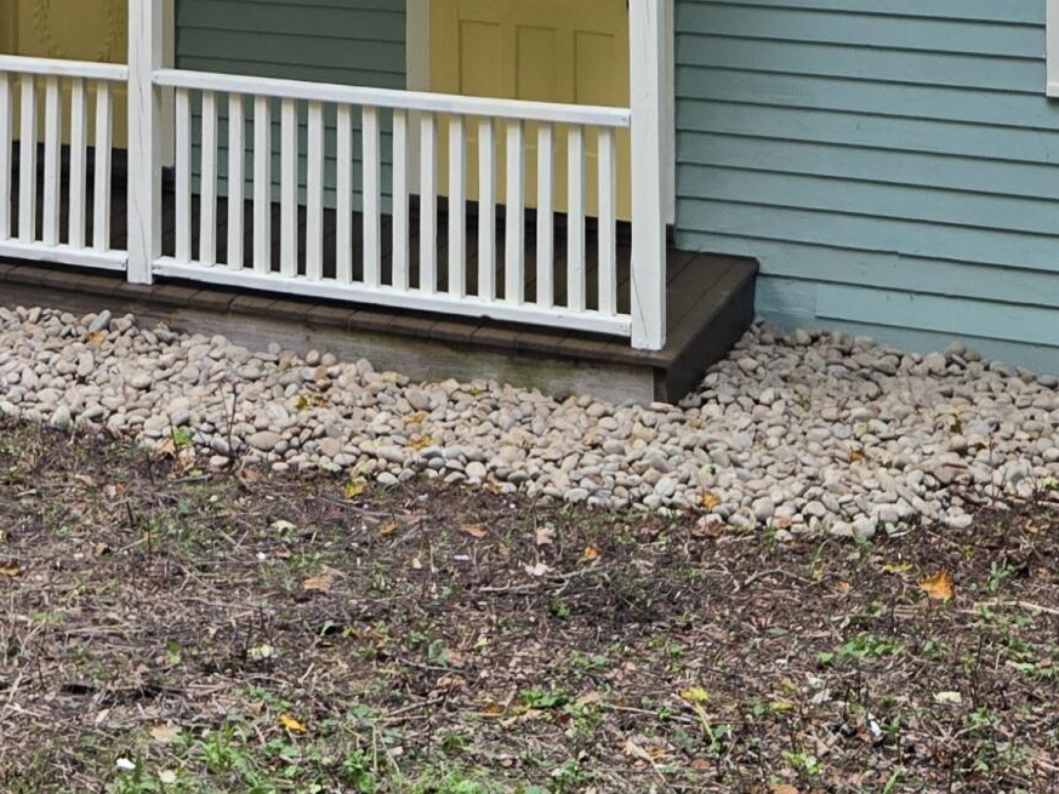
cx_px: 203
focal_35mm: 79
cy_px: -421
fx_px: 2417
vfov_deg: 16.8
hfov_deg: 24.3
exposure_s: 1/50
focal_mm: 5.4
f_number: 1.8
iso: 100
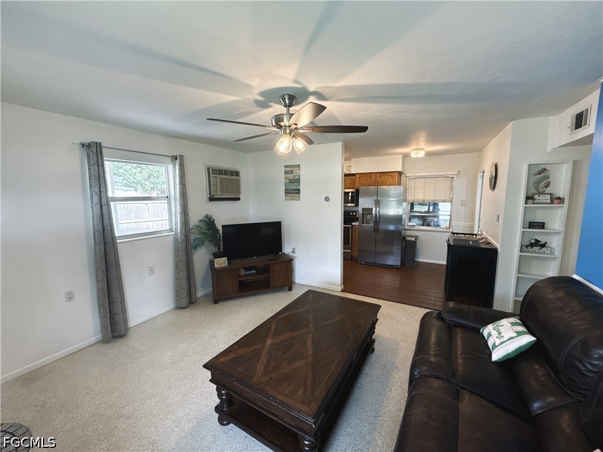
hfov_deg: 102.1
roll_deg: +0.5
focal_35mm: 14
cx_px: 302
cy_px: 226
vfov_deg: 85.7
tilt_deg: -7.8
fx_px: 244
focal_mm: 2.22
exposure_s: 1/120
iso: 320
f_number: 2.2
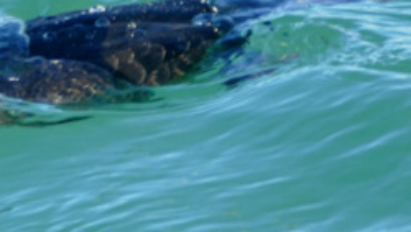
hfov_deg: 2.1
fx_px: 11221
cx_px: 49
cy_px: 35
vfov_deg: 1.2
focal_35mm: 1029
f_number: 4
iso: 125
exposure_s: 1/500
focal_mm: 146
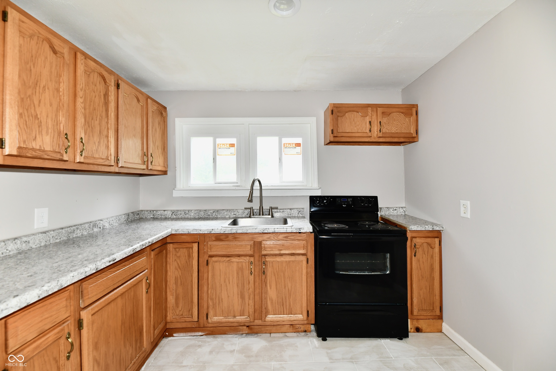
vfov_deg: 81.2
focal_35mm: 14
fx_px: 216
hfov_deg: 104.3
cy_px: 186
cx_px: 278
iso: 640
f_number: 6.3
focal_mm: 14
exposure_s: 1/60
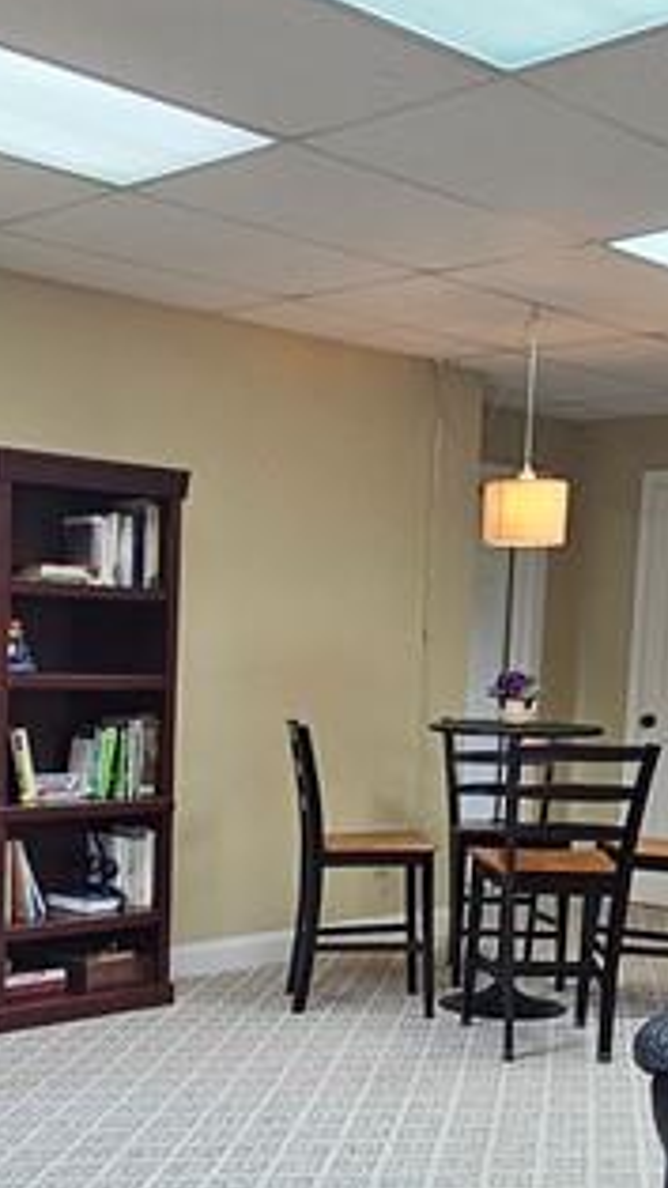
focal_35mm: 46
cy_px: 932
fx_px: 1450
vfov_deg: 42.8
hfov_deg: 25.8
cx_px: 223
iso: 80
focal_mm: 2.2
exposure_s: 1/60
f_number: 2.2
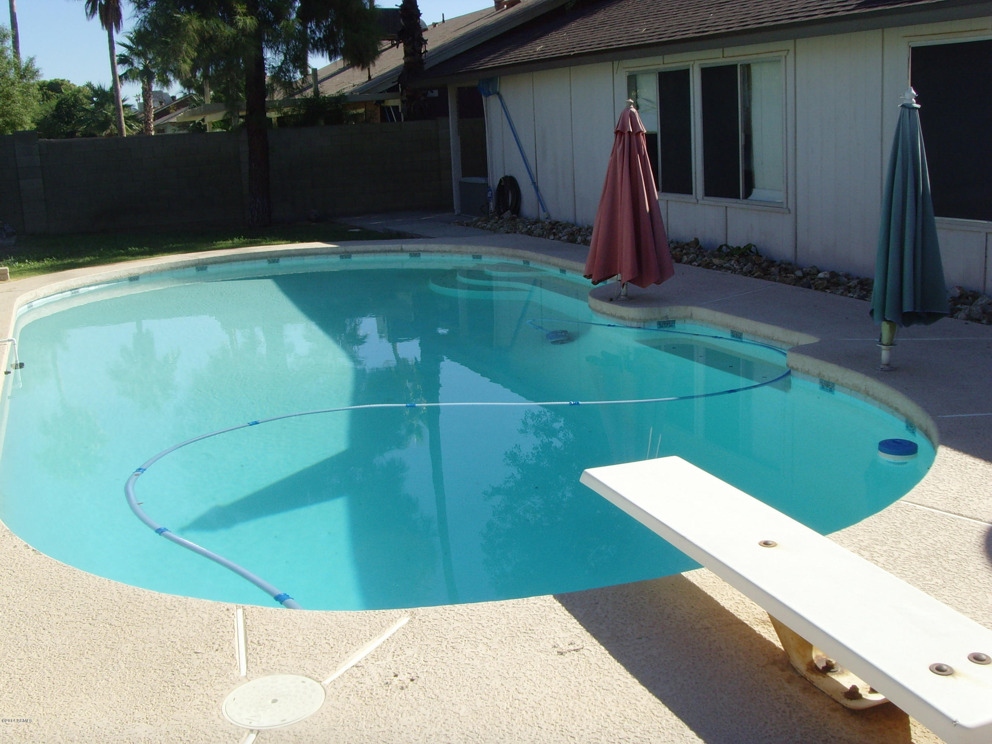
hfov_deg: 47.9
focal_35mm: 39
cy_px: 372
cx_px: 496
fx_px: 1118
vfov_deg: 36.8
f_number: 6.3
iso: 80
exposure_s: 1/250
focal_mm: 6.6
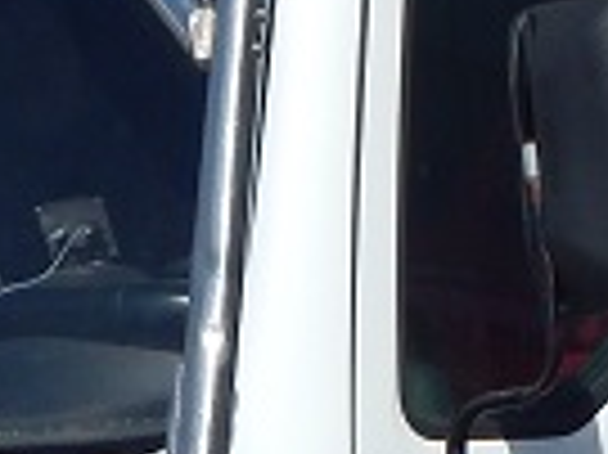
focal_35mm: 339
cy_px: 796
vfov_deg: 4.3
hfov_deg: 5.8
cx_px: 617
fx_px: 5949
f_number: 7.1
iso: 125
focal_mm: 7.7
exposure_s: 1/800
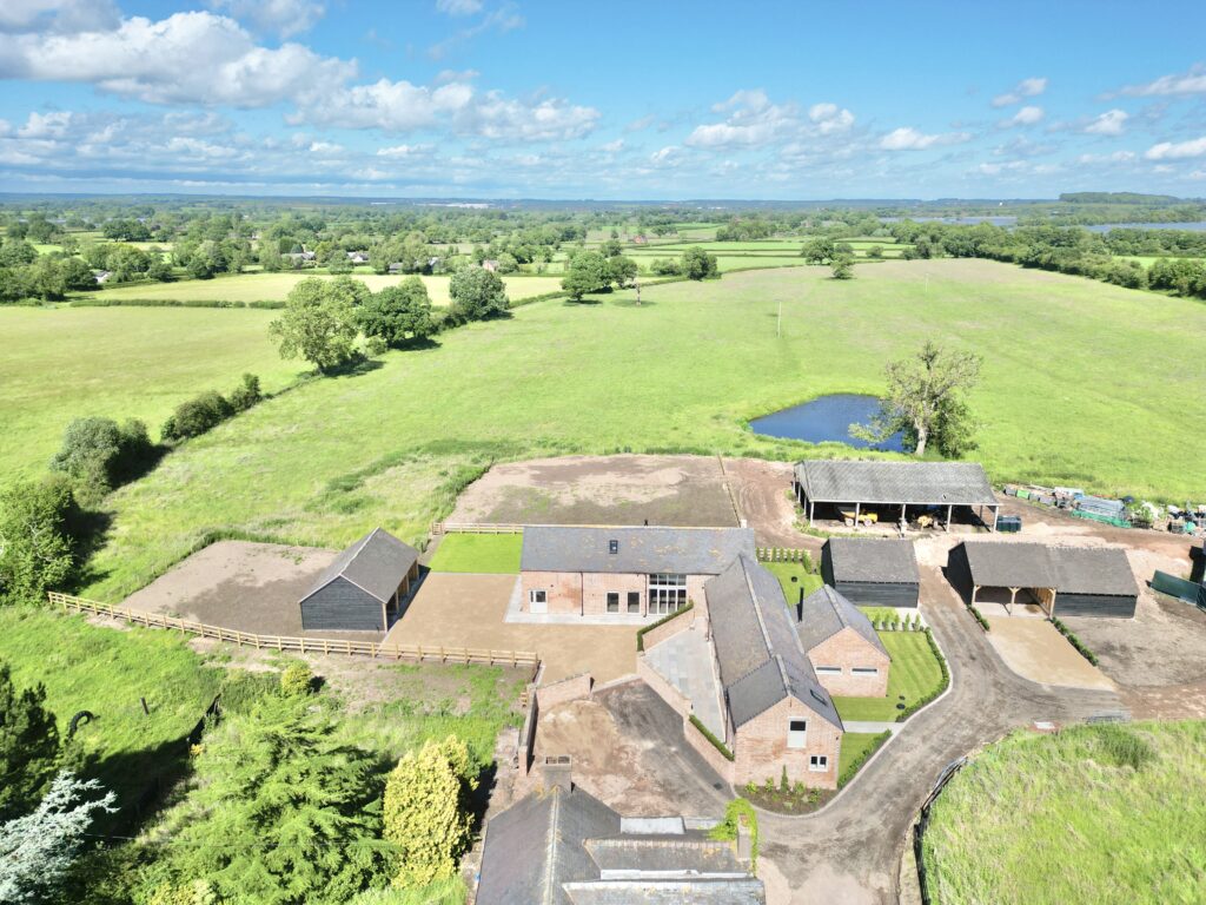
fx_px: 836
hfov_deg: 71.6
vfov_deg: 56.8
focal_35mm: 24
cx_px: 603
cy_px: 452
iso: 100
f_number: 1.7
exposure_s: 1/3000
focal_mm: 6.72
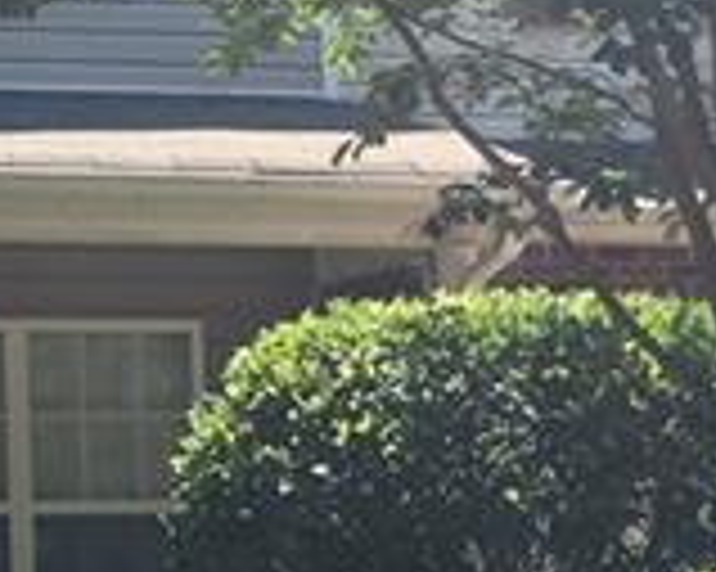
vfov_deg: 11.2
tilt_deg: +4.9
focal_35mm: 137
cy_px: 369
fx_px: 2901
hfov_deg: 13.2
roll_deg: +1.2
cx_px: -383
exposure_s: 1/663
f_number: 2.2
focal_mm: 4.15
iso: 25
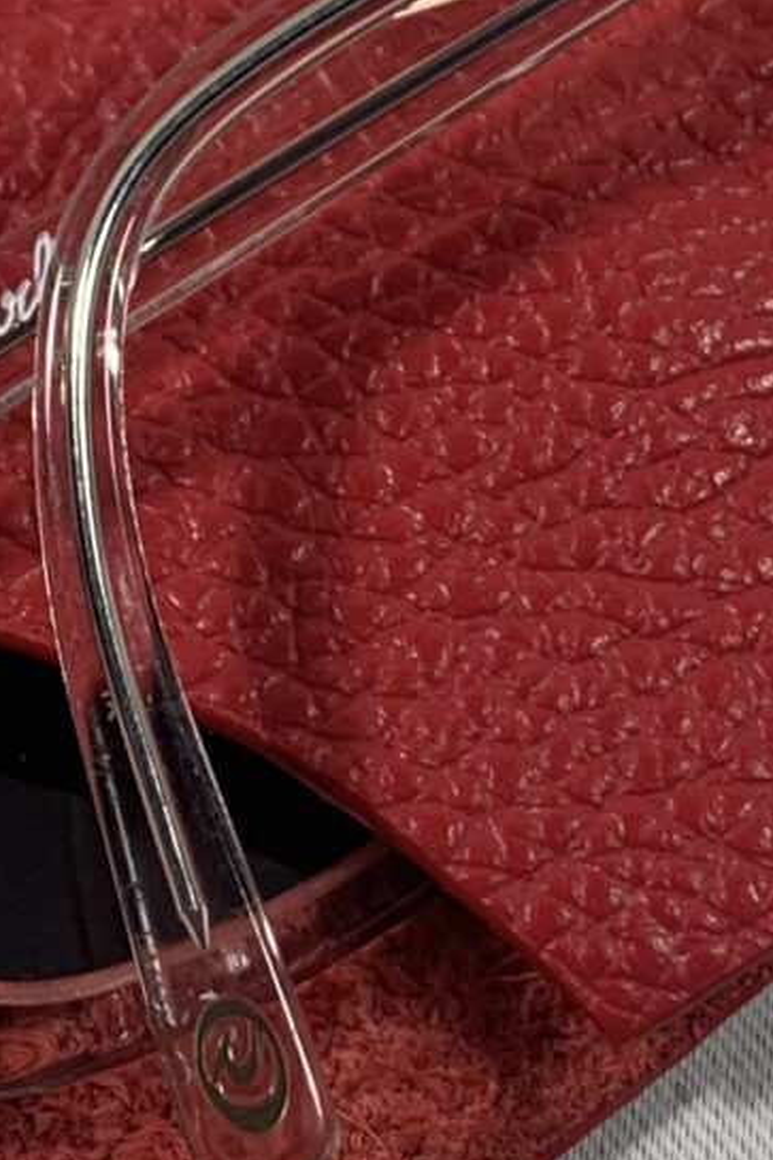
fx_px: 4093
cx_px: 537
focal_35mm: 127
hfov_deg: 10.8
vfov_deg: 15.9
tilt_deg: -61.1
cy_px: 64
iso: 50
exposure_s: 1/121
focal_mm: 4.25
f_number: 1.8
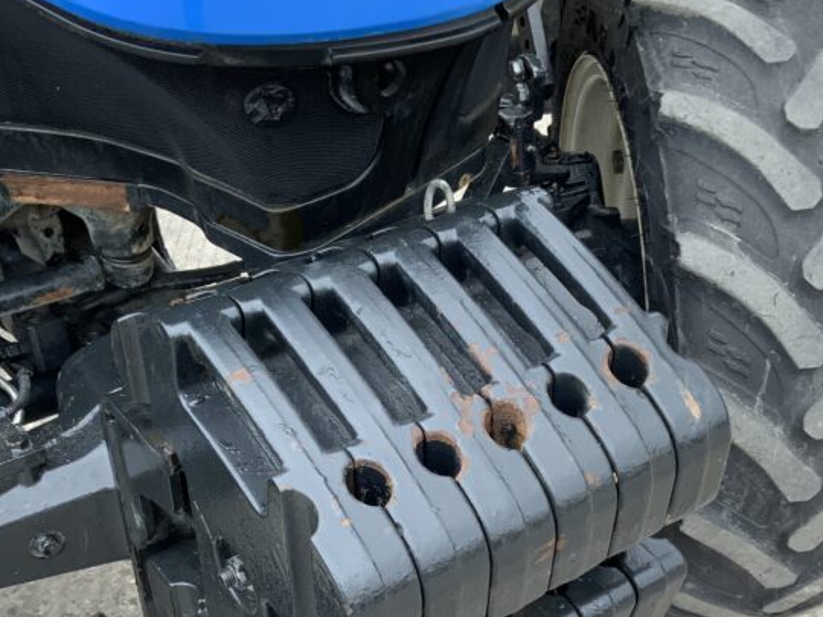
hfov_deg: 34.9
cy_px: 513
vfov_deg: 26.0
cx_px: 462
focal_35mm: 55
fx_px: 1308
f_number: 1.8
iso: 16
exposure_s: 1/161
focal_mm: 3
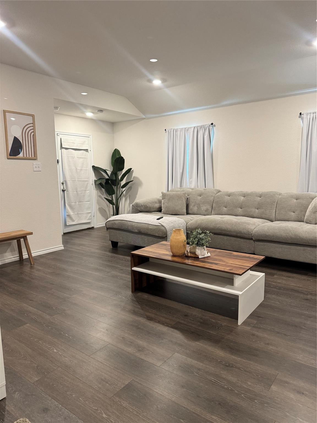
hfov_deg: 56.8
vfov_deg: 71.6
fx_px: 293
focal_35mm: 24
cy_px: 212
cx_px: 158
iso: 250
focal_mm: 6.76
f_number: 1.78
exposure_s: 1/60
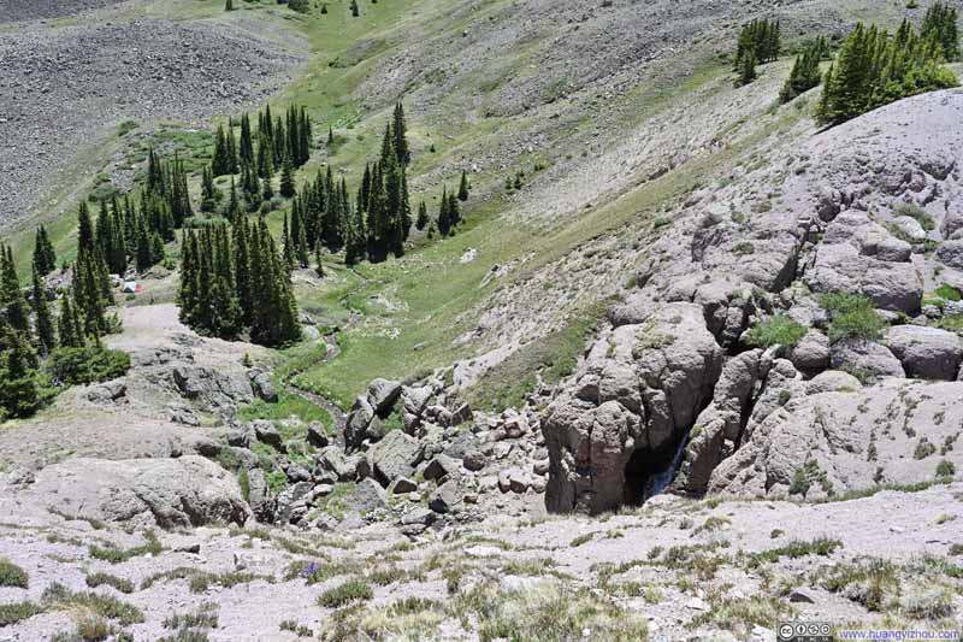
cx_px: 482
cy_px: 321
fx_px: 749
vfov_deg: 46.4
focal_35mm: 28
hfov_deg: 65.5
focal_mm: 28
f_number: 6.3
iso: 64
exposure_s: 1/320
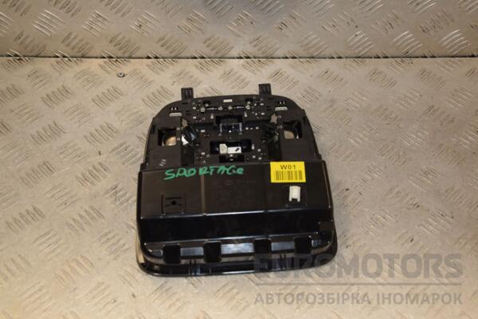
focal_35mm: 45
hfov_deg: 43.6
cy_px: 160
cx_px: 239
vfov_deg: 29.9
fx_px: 597
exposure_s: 1/200
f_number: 5.6
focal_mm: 30
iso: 800
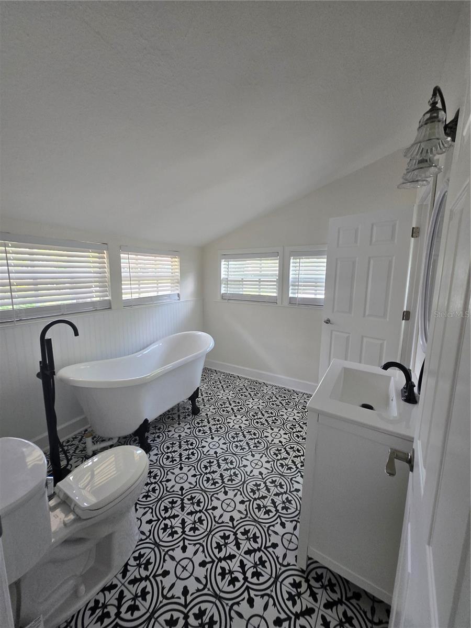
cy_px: 314
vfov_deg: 106.2
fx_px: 236
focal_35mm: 13
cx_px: 236
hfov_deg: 89.9
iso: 100
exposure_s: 1/60
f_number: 2.2
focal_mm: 1.7
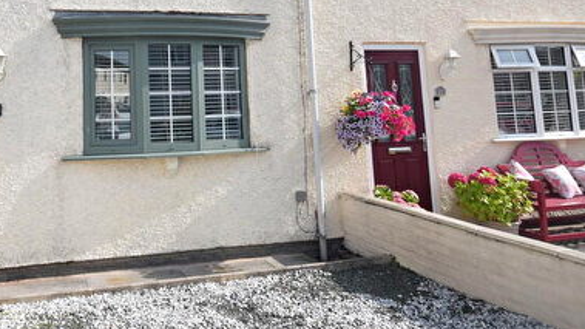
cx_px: 137
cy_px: 55
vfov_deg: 38.3
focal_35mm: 29
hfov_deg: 61.8
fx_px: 450
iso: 200
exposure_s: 1/320
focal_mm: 10
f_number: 9
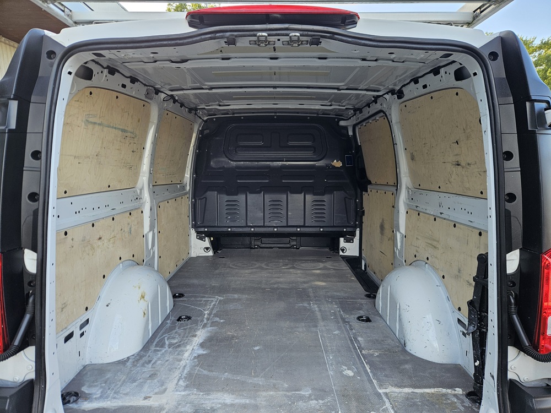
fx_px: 366
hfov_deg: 73.9
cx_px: 276
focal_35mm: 23
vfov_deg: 58.9
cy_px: 206
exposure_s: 1/180
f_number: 1.8
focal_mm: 5.4
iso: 50
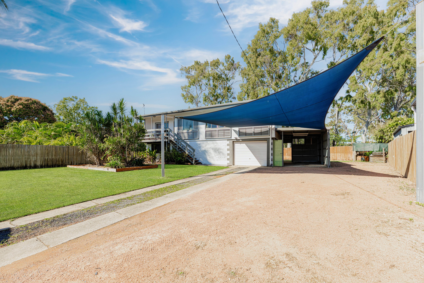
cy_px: 142
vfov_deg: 81.2
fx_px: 165
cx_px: 212
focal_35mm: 14
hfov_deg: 104.3
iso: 160
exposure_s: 1/1600
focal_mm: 14
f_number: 6.3
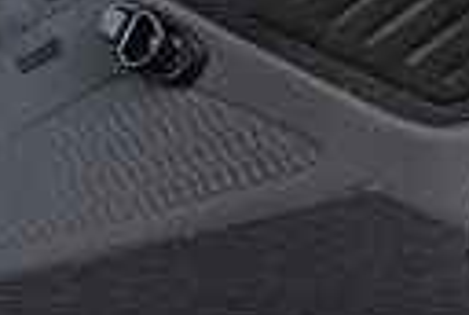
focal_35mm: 292
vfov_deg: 4.7
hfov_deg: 7.0
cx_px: 59
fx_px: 3813
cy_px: 126
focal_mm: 50
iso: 160
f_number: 6.3
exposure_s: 1/50
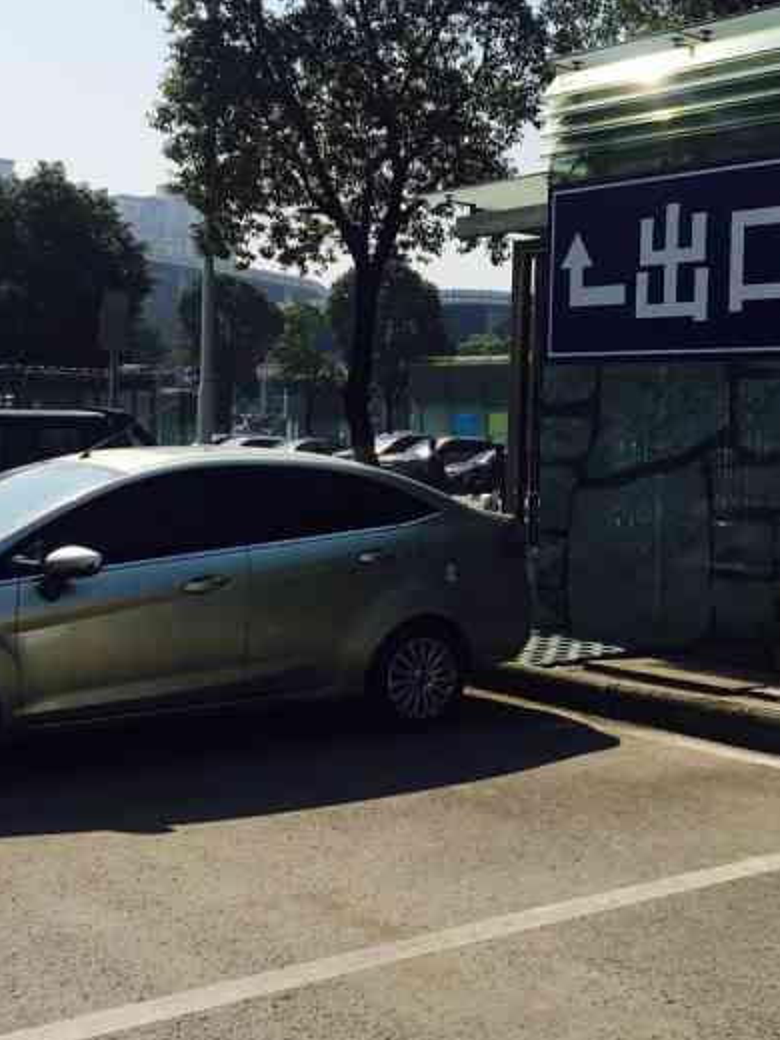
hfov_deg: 27.6
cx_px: 584
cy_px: 515
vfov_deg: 36.8
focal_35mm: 52
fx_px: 1562
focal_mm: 4.15
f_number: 2.2
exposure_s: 1/3205
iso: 25
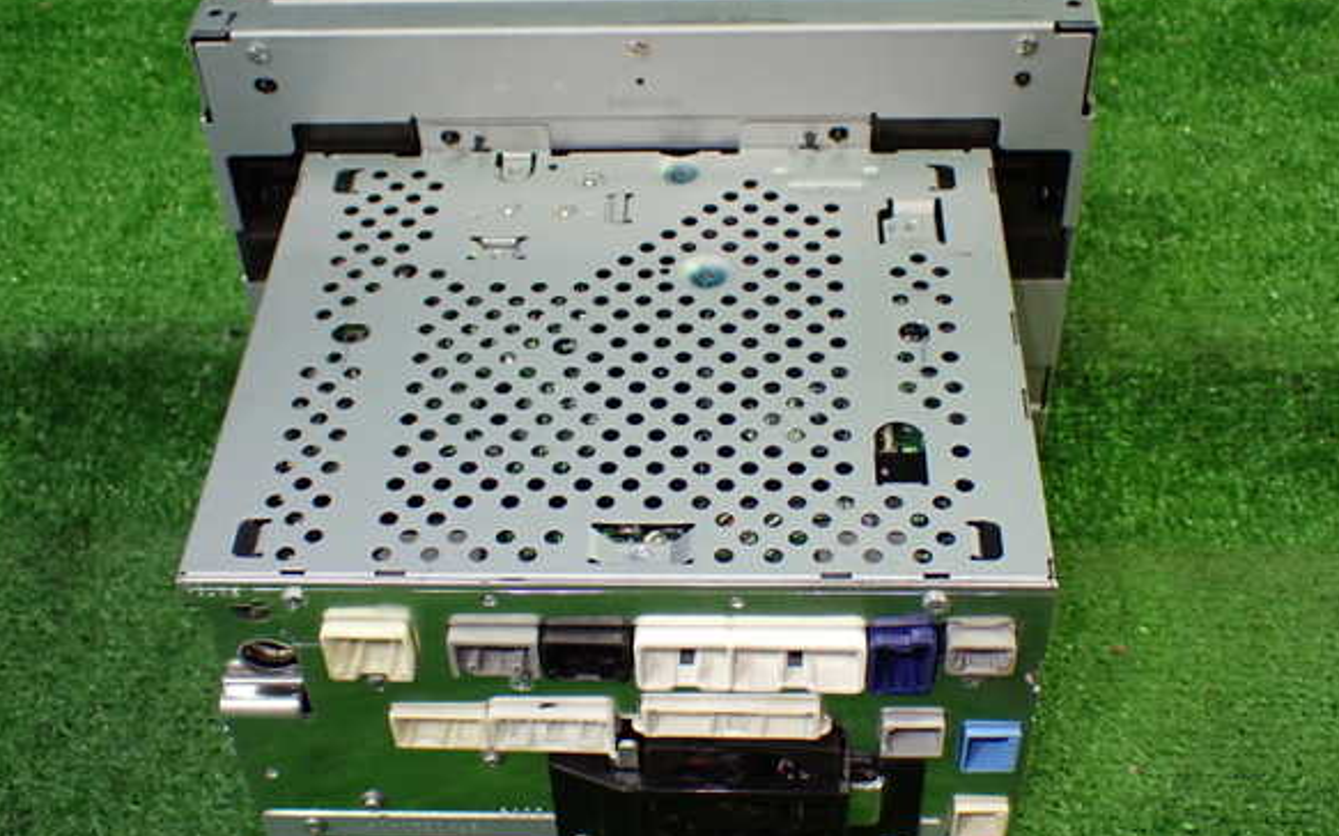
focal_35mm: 48
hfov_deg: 41.8
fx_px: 1751
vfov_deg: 26.8
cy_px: 446
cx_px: 668
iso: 800
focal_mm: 7.84
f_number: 2.9
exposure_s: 1/60
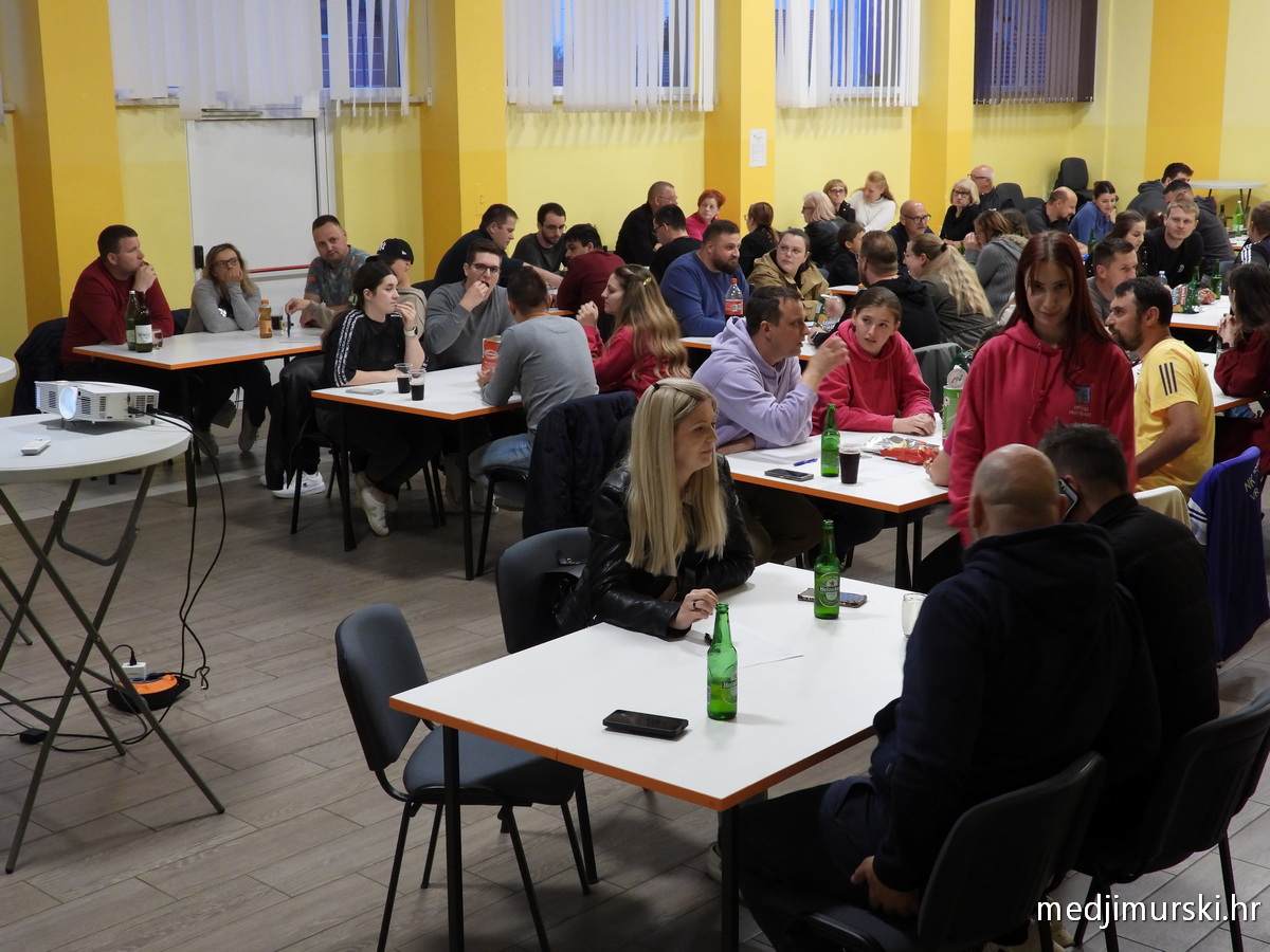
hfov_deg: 40.4
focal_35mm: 47
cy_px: 476
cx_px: 635
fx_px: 1724
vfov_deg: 30.9
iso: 400
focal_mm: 8.5
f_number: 3.2
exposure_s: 1/25
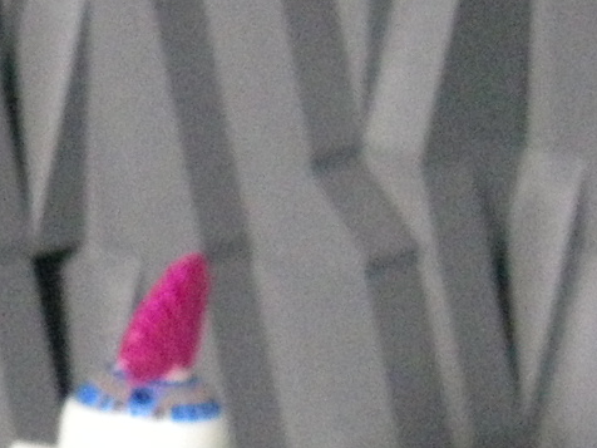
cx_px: -311
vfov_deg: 2.7
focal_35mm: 551
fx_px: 9503
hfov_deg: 3.6
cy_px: 644
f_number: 4.2
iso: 800
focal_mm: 21.1
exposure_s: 1/30
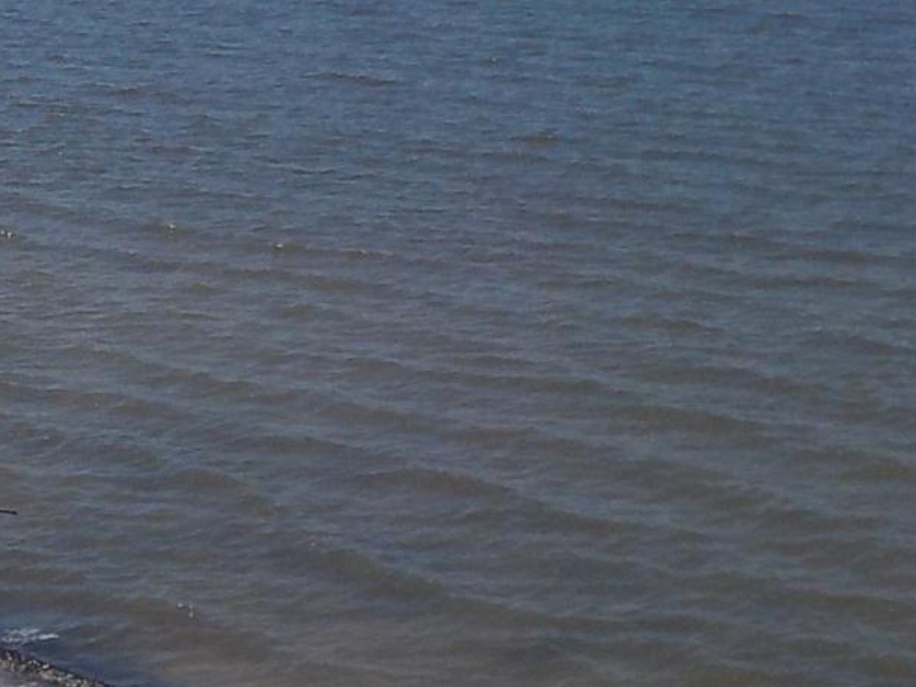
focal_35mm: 101
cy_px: 298
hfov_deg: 18.4
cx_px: -185
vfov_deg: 14.6
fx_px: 2673
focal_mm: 4.1
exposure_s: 1/1000
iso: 125
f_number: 6.6
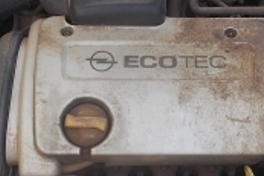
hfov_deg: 28.2
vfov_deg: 19.1
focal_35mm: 71
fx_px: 521
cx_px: 178
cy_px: 50
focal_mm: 4.6
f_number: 3.2
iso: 80
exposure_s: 1/160
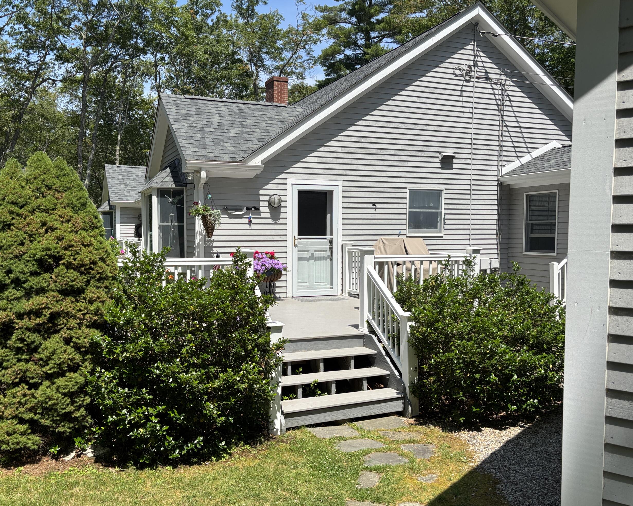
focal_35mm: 31
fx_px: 581
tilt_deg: -3.7
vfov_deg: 47.1
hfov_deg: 57.1
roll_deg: +0.0
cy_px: 271
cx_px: 283
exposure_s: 1/2710
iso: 50
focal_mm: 5.96
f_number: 1.6
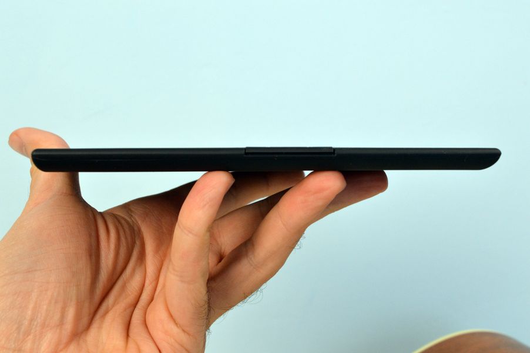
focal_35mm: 46
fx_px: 684
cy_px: 176
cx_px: 265
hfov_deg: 42.4
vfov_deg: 28.9
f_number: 10
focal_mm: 31
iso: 1600
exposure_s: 1/40
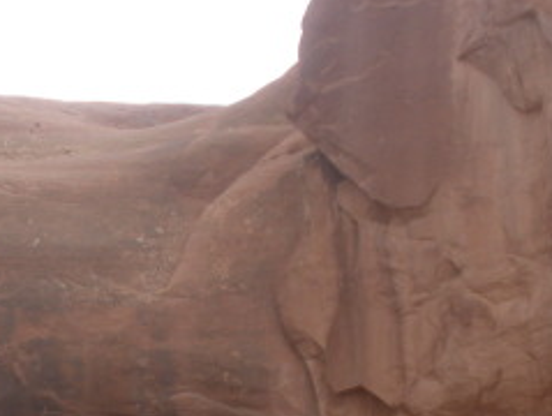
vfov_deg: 10.6
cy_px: 418
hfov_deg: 13.9
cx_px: -30
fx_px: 2220
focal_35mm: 139
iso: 64
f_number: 4.4
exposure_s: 1/180
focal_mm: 9.1
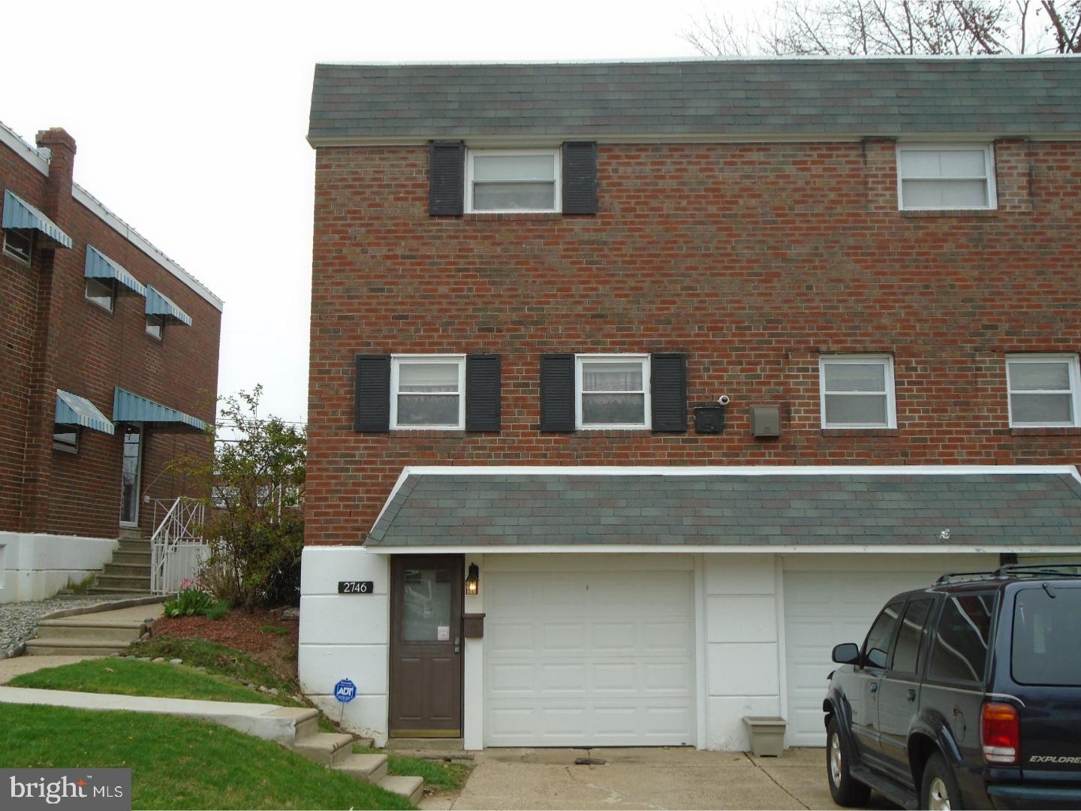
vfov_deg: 39.7
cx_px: 540
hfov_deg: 51.4
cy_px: 406
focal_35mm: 36
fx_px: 1124
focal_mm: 6.4
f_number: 3.8
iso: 100
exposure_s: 1/320
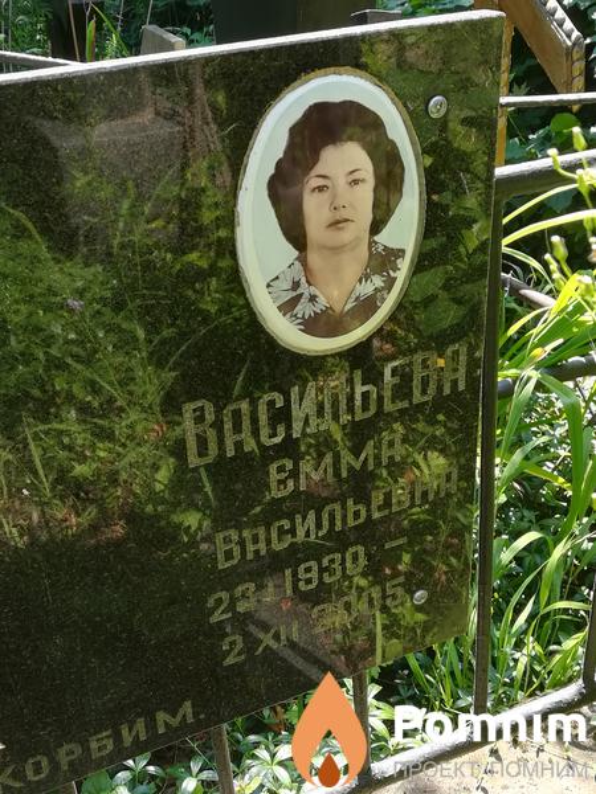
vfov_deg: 44.8
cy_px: 397
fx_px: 964
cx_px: 298
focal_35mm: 42
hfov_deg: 34.3
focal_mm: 3.83
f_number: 2.2
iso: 50
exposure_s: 1/100
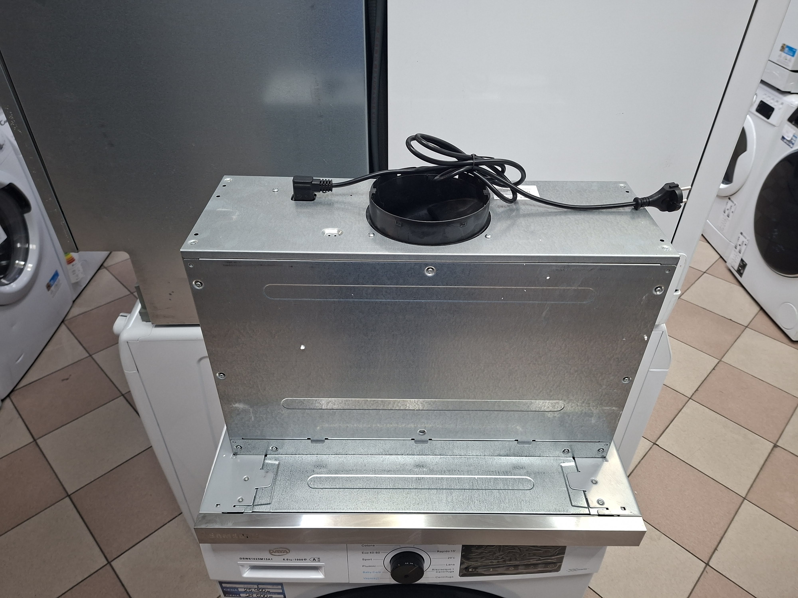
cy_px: 299
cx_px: 399
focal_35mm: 23
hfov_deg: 73.9
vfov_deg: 58.9
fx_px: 530
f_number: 1.8
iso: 320
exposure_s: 1/50
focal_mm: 5.54
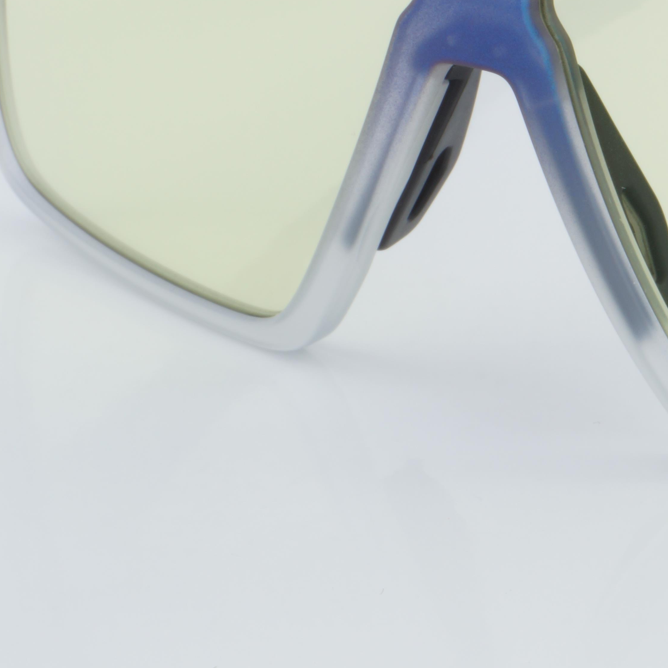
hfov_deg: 10.1
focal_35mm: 171
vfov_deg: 10.2
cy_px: 188
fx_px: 3733
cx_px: 822
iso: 100
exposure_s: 1/4
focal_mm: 50
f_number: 32
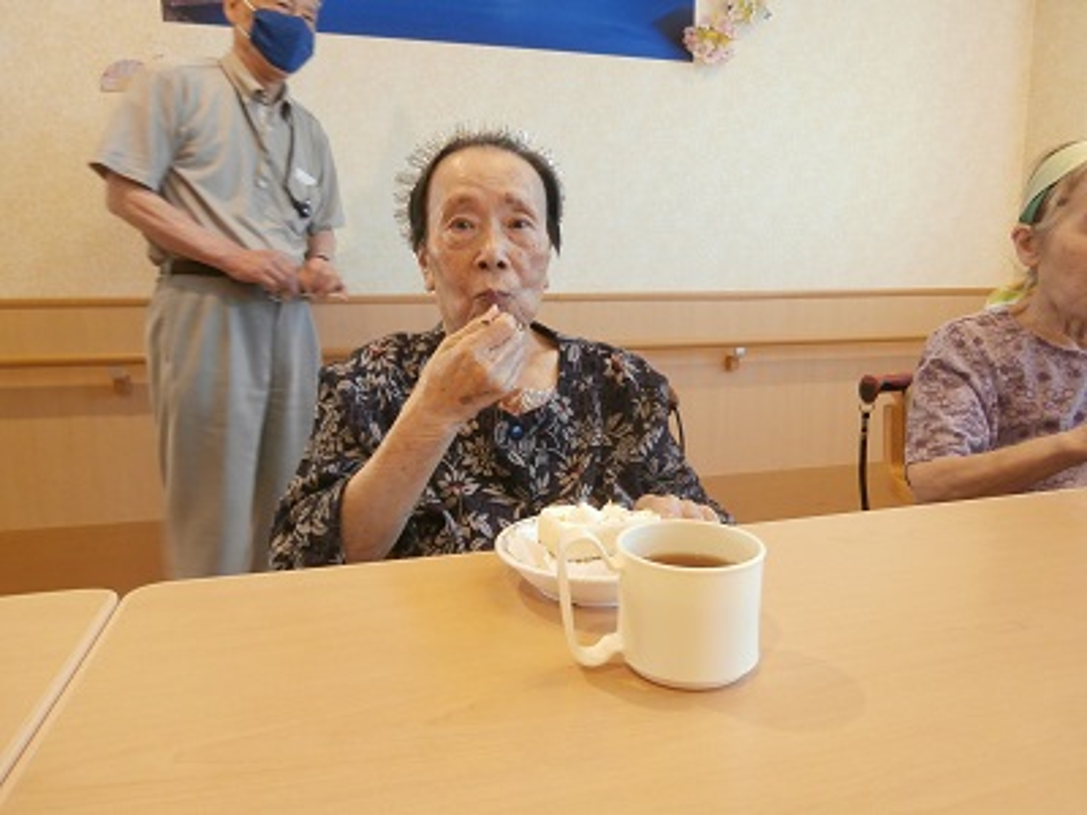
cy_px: 408
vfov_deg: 56.8
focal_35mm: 24
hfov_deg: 71.6
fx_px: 754
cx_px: 544
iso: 250
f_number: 3
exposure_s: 1/30
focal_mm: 4.2
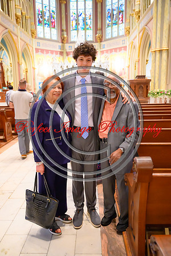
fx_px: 214
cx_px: 86
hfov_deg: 43.6
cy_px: 128
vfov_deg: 61.9
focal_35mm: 30
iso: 9000
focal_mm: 30
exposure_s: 1/100
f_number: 2.8
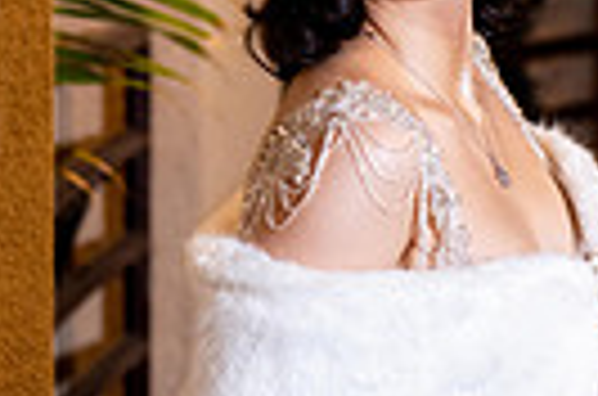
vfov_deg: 6.1
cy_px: 162
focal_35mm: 224
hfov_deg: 9.2
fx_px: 3712
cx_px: 405
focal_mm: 66
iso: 1000
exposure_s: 1/60
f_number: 4
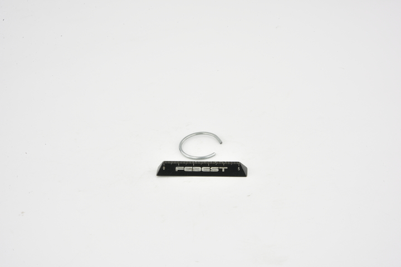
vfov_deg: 22.6
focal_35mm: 60
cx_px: 200
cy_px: 134
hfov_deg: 33.4
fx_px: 668
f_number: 29
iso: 64
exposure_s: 1/2.5
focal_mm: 60
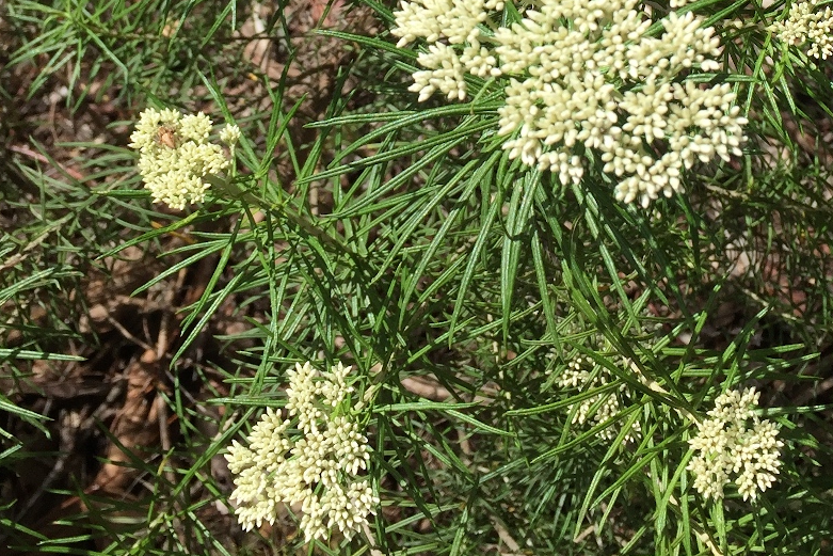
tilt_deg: -52.0
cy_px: -114
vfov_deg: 20.2
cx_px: 485
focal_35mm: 63
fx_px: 1458
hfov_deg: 31.8
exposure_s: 1/2198
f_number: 2.2
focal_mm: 4.15
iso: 32
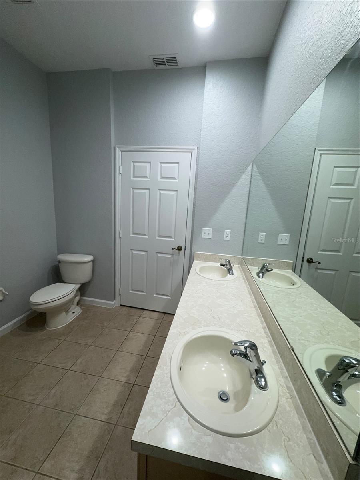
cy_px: 240
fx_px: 194
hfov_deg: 85.7
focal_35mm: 14
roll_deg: -3.2
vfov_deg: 102.1
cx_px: 180
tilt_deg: -11.2
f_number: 2.2
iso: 125
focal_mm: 2.22
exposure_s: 1/120
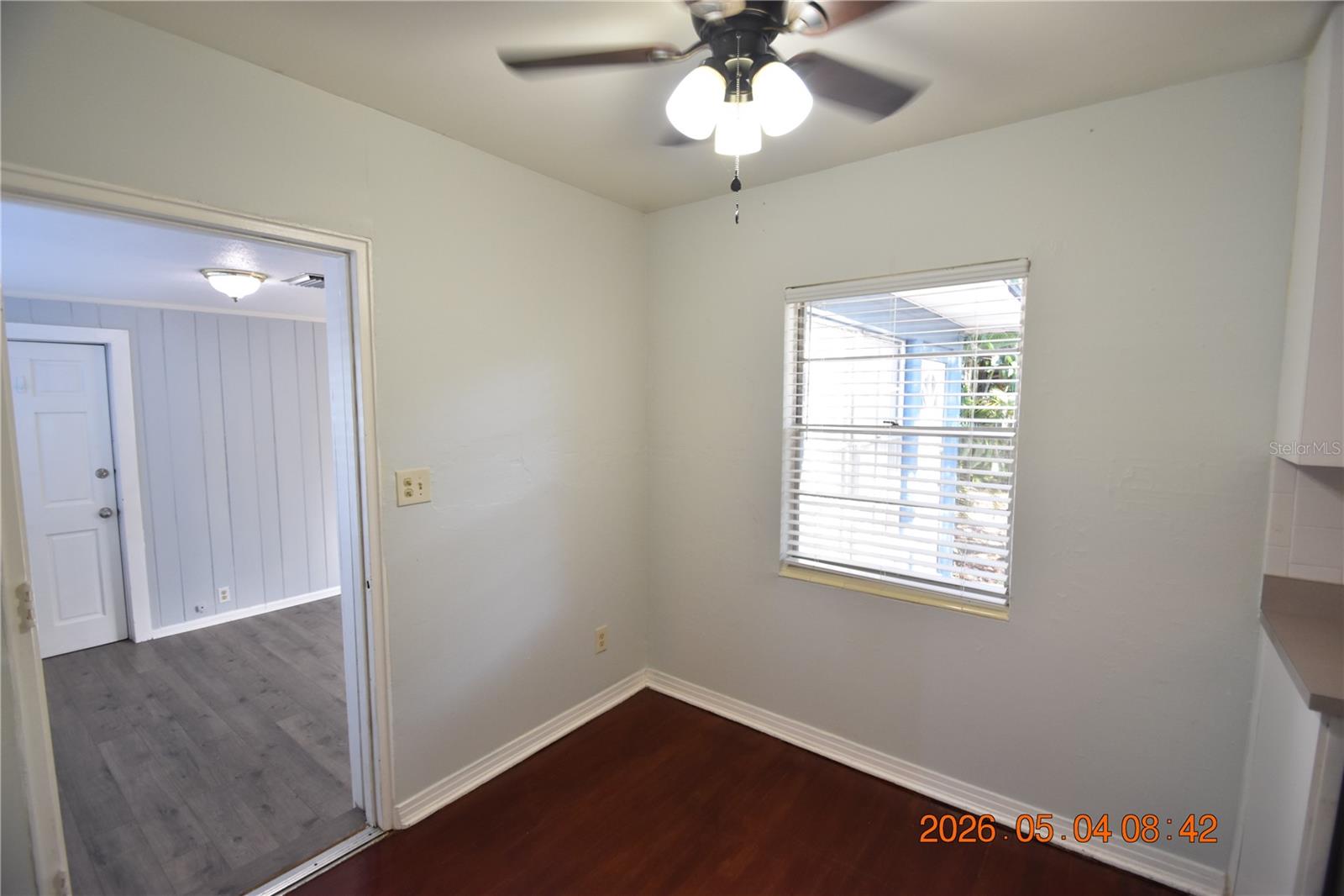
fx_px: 560
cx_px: 672
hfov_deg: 100.4
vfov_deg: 77.3
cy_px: 448
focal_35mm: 15
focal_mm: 10
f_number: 3.5
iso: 800
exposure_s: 1/90
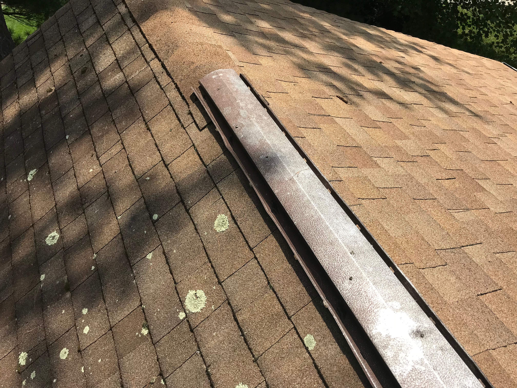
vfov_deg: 49.7
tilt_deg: -46.9
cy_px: 194
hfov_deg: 63.4
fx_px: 418
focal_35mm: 28
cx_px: 258
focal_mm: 3.99
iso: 20
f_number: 1.8
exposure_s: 1/2398
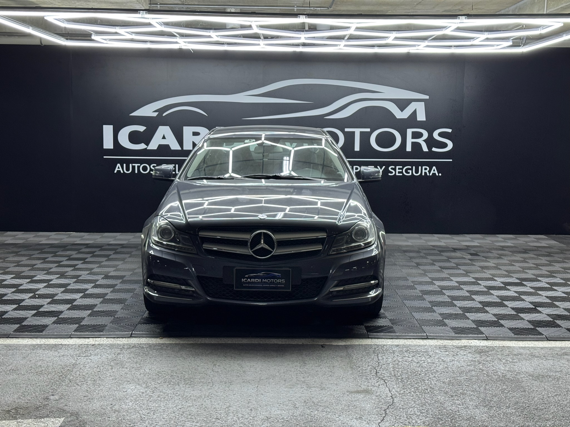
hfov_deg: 39.7
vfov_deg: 30.3
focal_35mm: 48
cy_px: 214
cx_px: 285
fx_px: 790
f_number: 1.78
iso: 160
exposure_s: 1/60
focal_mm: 6.76
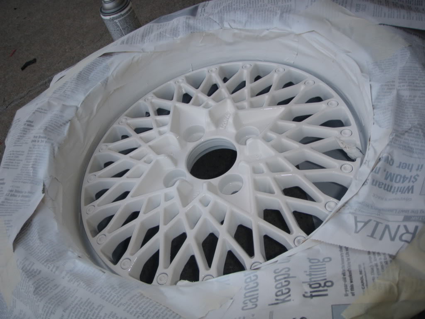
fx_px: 467
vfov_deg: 37.7
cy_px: 160
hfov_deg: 49.0
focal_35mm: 38
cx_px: 212
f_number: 3.5
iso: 100
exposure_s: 1/30
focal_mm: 6.7
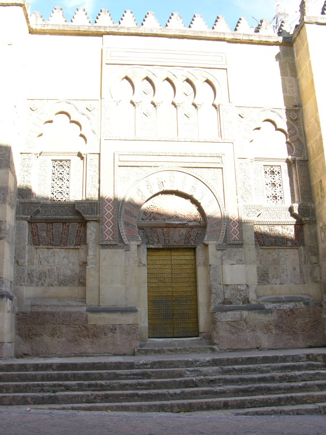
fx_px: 439
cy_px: 218
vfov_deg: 52.6
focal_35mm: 35
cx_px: 163
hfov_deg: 40.7
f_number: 4
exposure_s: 1/94.6
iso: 50
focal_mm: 8.9
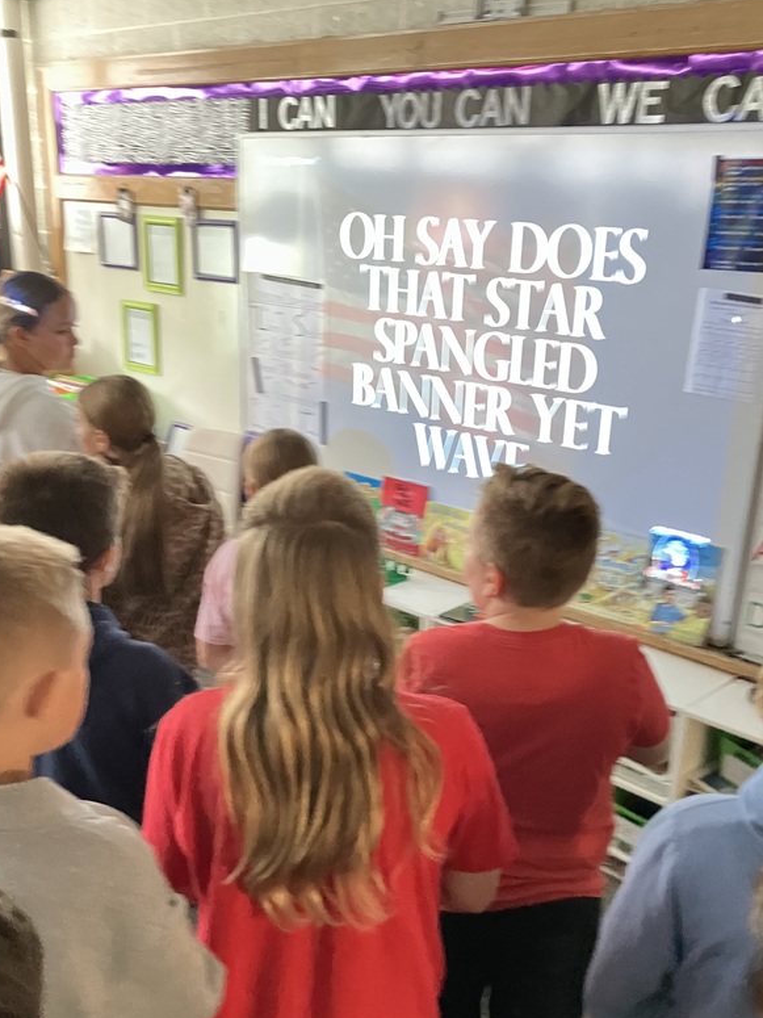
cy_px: 634
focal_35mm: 37
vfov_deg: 49.7
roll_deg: +0.0
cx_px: 364
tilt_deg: -21.7
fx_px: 1088
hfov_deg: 38.6
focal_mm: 3.99
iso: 640
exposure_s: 1/27
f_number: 1.8
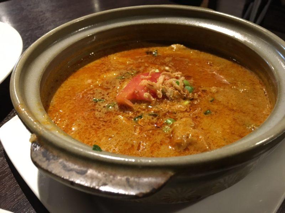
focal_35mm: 29
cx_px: 142
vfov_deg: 48.2
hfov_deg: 61.7
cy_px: 106
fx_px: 239
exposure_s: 1/15
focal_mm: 4.15
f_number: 2.2
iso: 200
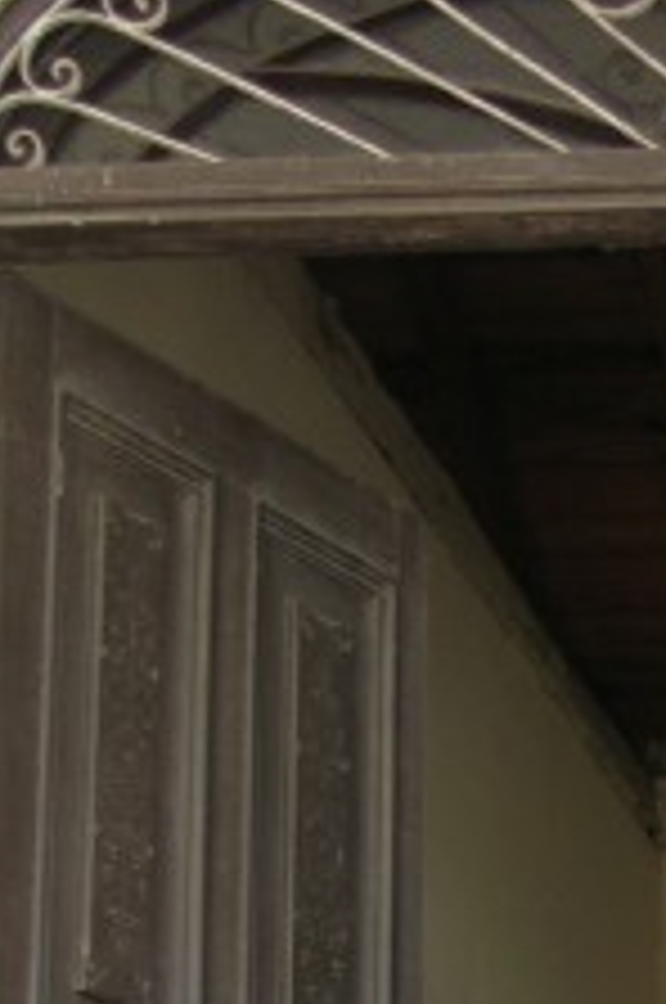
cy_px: 1450
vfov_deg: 12.0
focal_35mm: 165
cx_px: 932
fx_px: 4593
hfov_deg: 8.2
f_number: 3
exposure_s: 1/30.7
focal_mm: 11.6
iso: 50
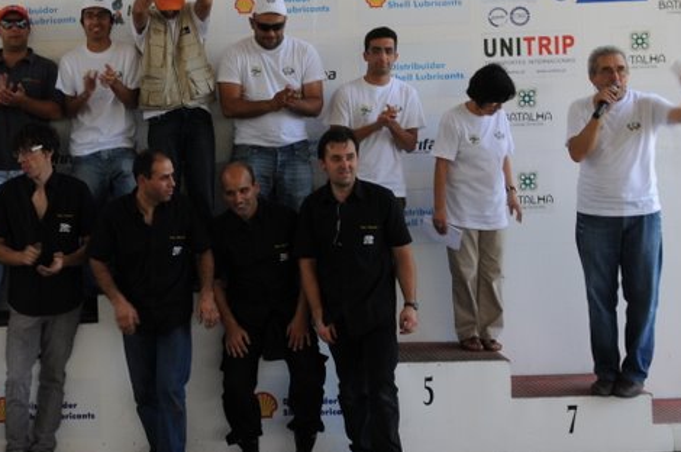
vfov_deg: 18.0
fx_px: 1418
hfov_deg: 26.0
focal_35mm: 75
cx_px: 52
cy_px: 132
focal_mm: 23
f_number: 8
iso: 400
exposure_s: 1/60
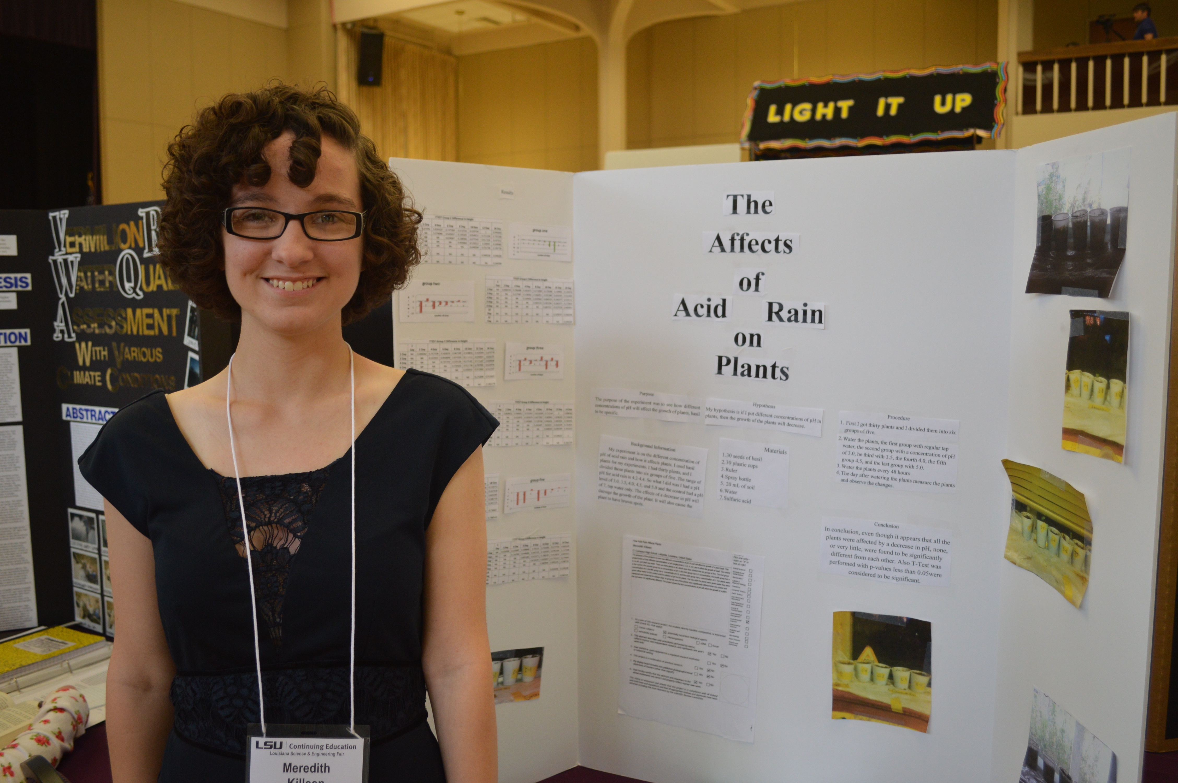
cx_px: 589
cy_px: 392
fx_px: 1079
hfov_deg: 57.3
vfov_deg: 39.9
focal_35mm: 33
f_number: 3.8
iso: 560
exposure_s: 1/60
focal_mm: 22
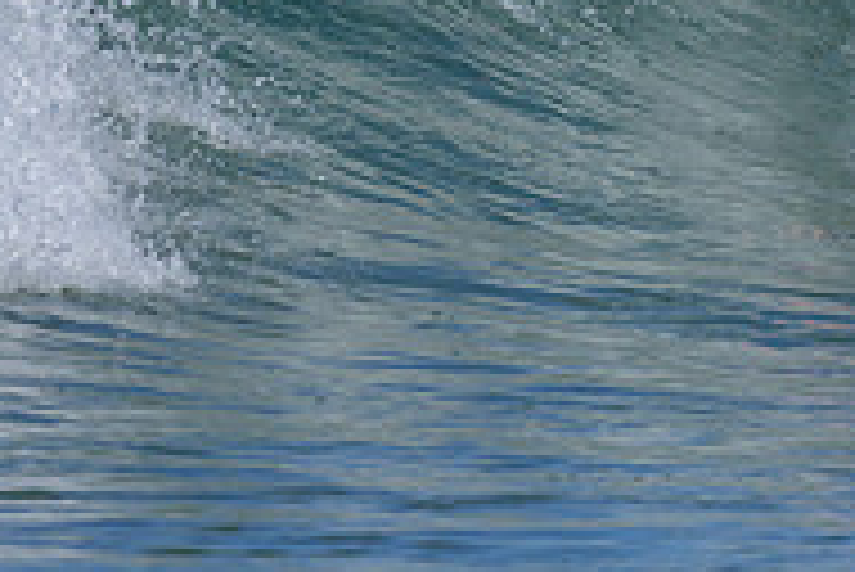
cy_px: -366
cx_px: 1269
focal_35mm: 3333
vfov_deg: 0.4
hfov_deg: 0.6
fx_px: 79217
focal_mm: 800
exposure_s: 1/2000
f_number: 6.3
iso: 220
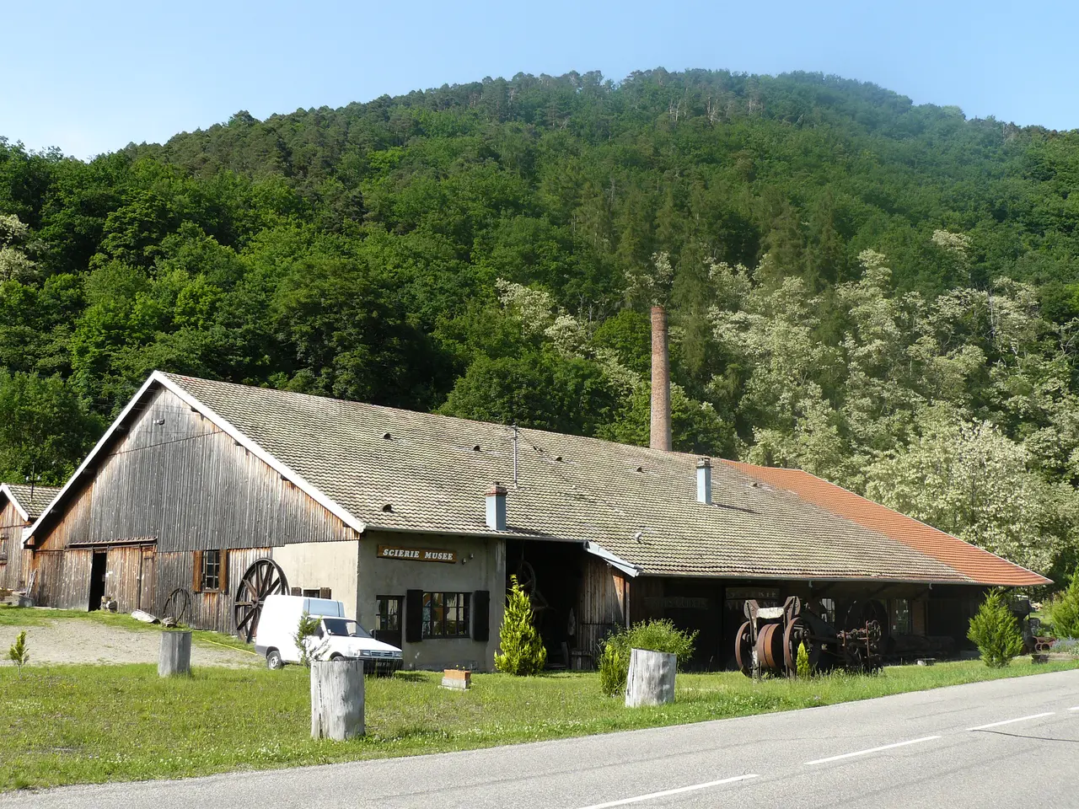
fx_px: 1122
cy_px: 404
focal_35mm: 36
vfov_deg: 39.7
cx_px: 540
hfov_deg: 51.4
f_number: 5
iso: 100
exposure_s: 1/250
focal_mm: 6
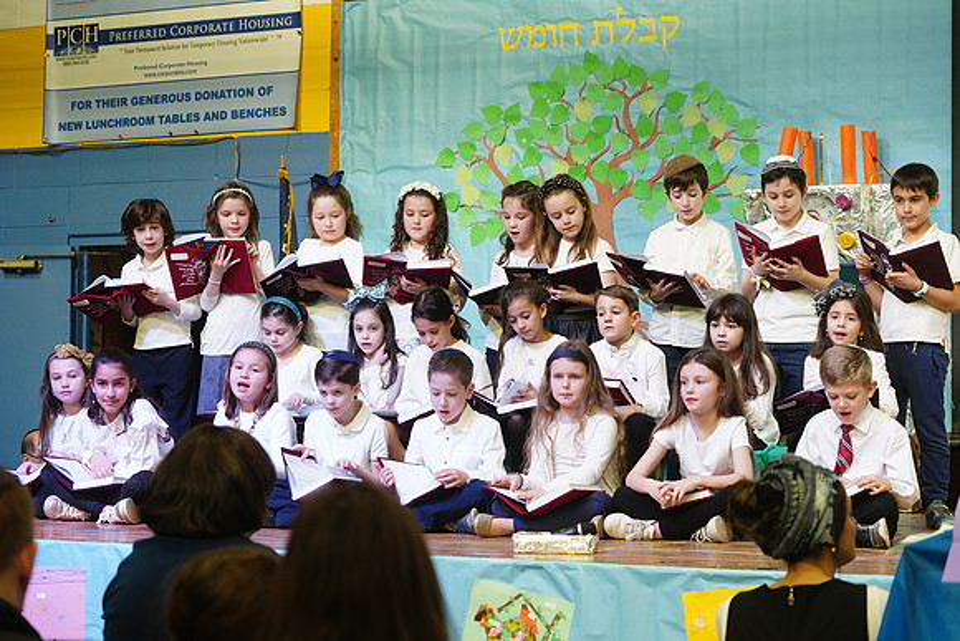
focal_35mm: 82
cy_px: 320
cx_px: 480
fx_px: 2187
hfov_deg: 24.8
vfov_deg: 16.7
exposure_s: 1/125
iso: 2500
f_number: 5
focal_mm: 82
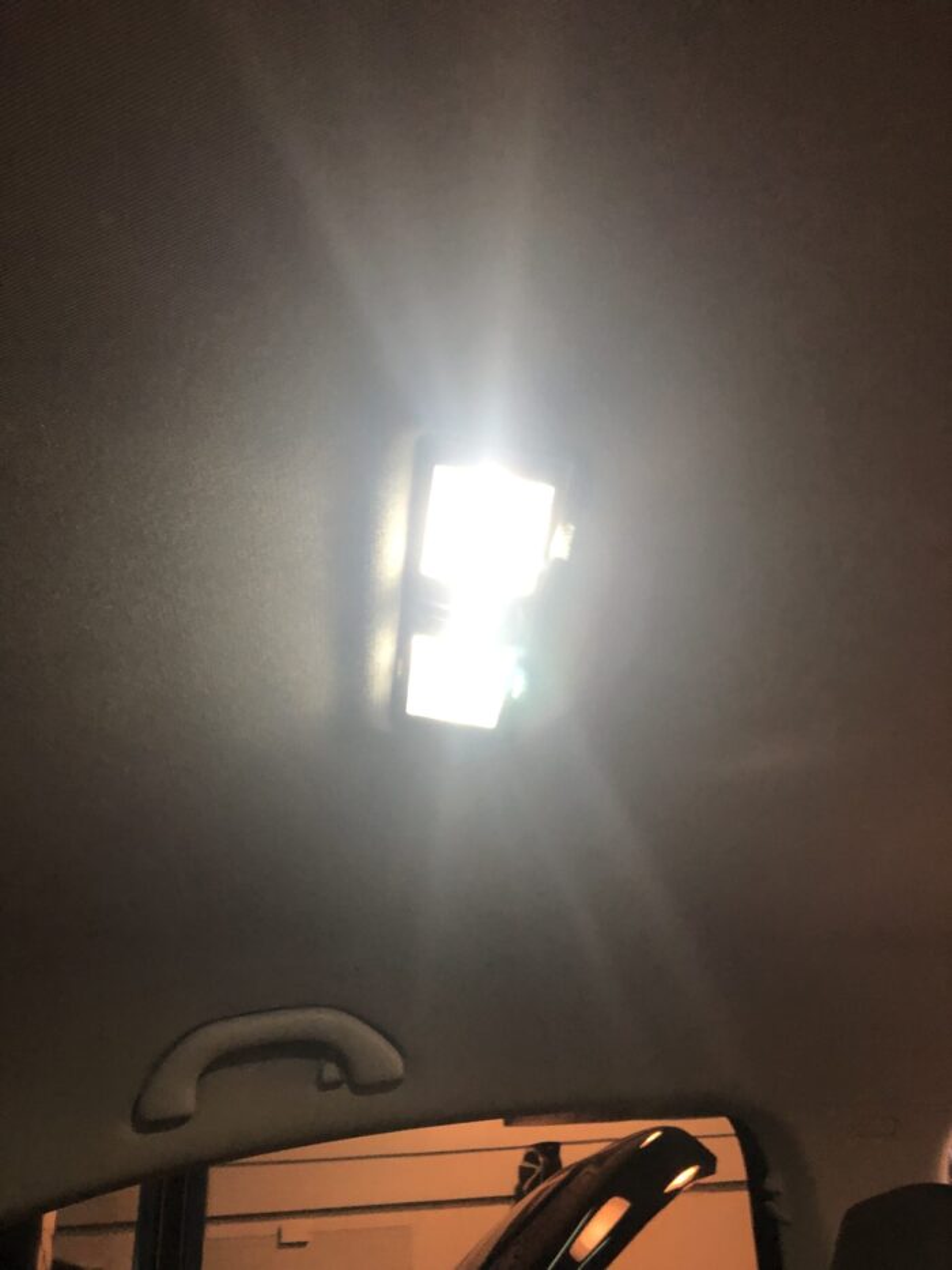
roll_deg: +7.4
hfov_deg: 49.8
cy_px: 635
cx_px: 476
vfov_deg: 63.4
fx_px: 1026
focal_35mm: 28
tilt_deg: +37.5
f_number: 1.8
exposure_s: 1/11
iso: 100
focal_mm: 3.99
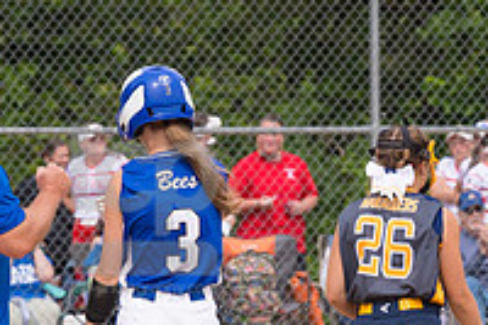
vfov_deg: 2.1
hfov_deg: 3.2
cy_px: 210
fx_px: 8817
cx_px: 144
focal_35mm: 651
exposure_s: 1/1600
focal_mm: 150
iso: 320
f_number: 5.6
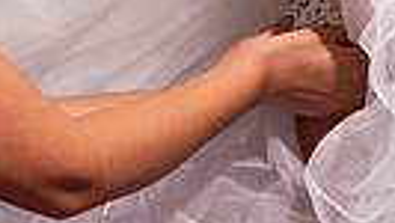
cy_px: 164
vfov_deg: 5.7
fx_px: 2232
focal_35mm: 213
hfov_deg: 10.1
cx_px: 248
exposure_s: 1/60
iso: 400
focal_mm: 60
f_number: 4
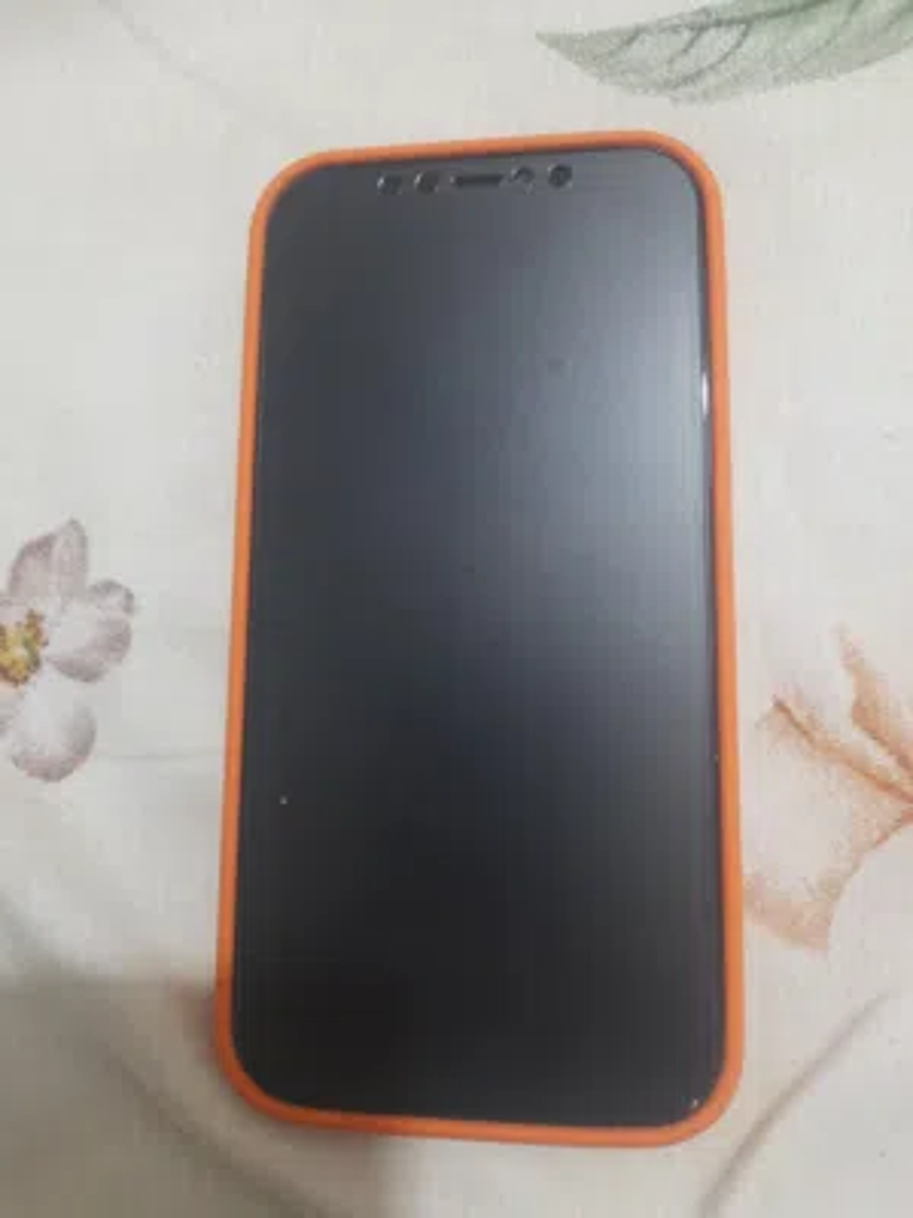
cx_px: 456
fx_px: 879
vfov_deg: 69.4
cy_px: 609
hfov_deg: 54.9
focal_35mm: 25
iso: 400
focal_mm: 4.6
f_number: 2
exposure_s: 1/50
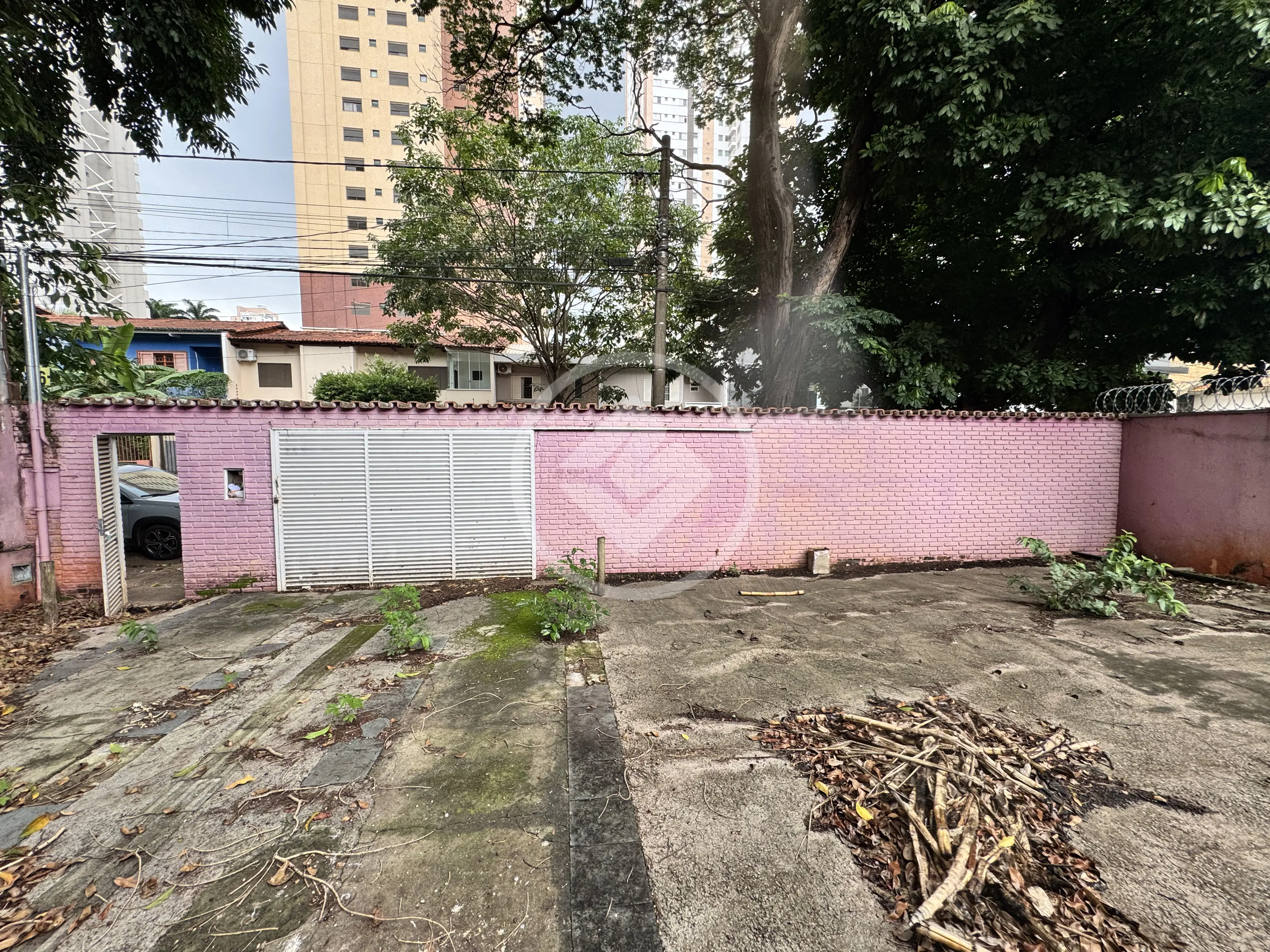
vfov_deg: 85.7
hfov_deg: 102.1
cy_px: 476
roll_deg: -0.6
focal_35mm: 14
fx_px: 514
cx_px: 635
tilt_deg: -5.4
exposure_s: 1/99
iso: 50
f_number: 2.2
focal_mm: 2.22
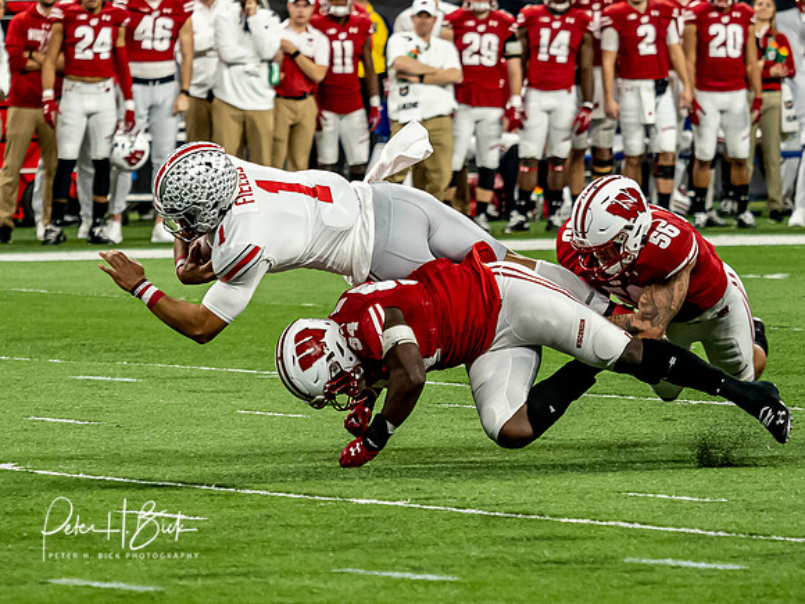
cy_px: 229
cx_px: 255
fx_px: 9155
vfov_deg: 3.8
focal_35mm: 394
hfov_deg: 5.0
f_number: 2.8
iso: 1250
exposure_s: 1/1000
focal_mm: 110
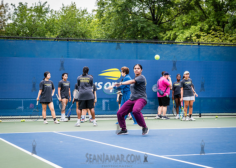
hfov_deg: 26.7
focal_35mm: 74
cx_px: 92
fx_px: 495
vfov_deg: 19.3
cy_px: 83
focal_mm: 62
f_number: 4.5
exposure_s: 1/640
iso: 400
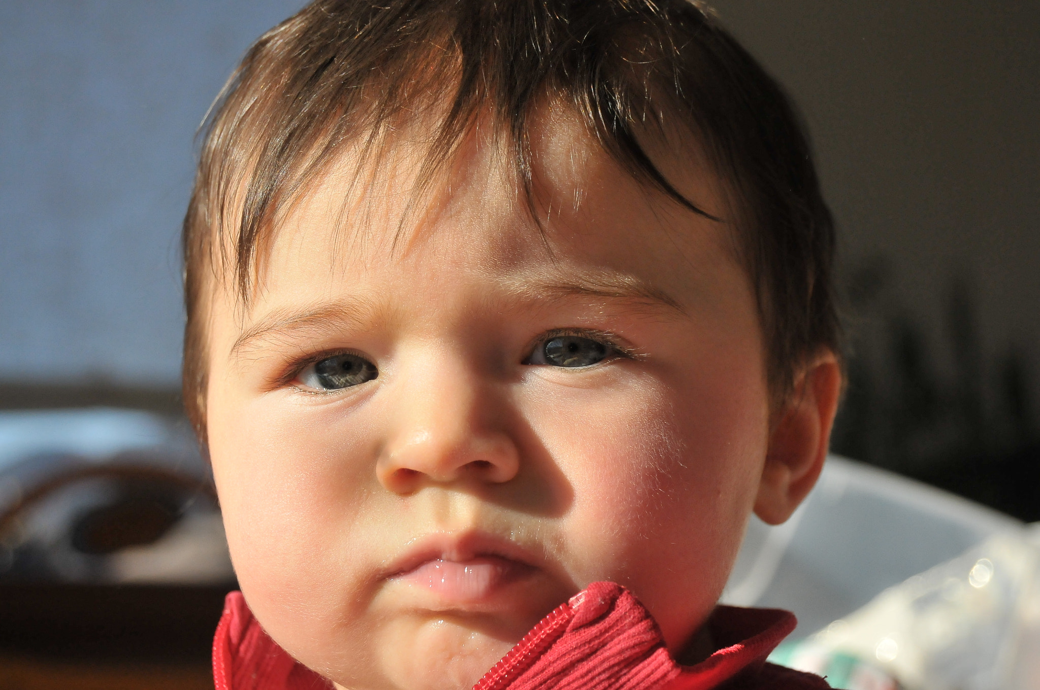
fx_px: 2380
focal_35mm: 82
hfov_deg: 24.6
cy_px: 345
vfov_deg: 16.5
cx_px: 520
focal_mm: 55
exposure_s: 1/2500
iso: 800
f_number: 5.6
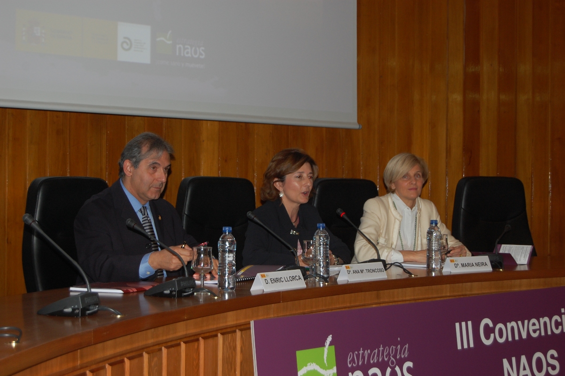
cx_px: 282
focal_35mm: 72
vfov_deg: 18.9
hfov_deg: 28.1
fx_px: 1129
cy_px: 188
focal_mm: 48
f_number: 5.6
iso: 400
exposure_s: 1/60
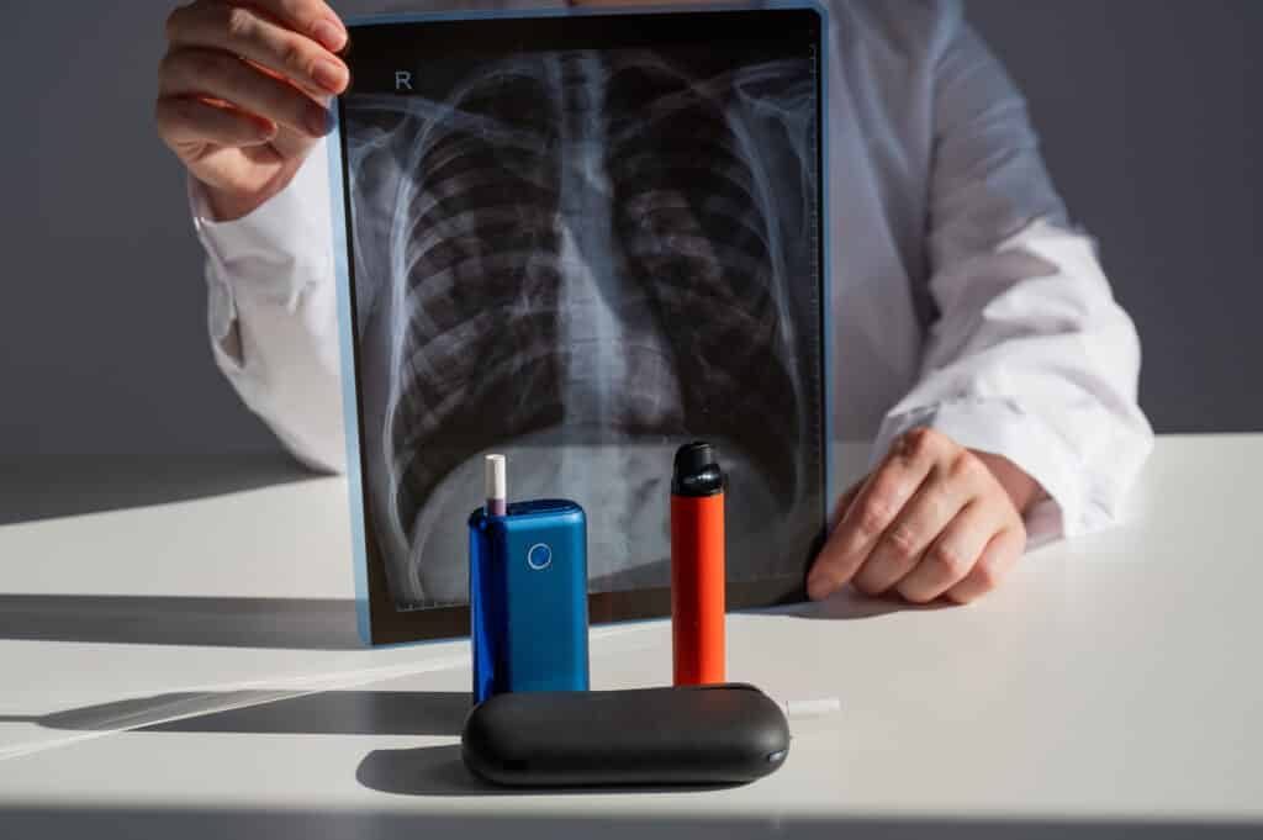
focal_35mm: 61
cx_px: 632
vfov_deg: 22.2
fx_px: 2138
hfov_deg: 32.9
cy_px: 420
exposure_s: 1/640
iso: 200
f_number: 6.3
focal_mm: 61
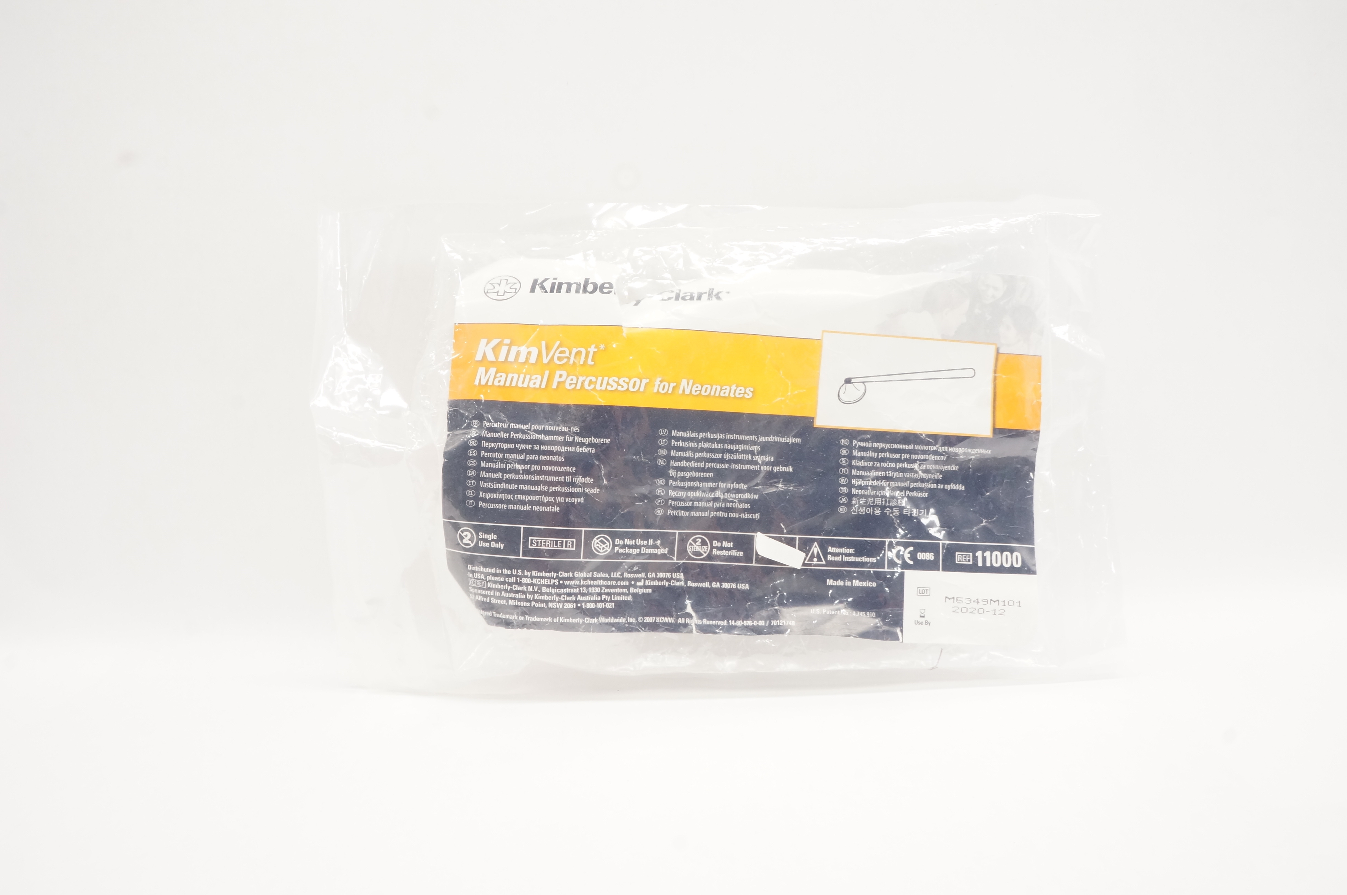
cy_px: 448
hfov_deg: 67.4
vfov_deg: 47.8
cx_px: 674
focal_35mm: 27
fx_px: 1009
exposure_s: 1/15
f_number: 14
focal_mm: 18
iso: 800
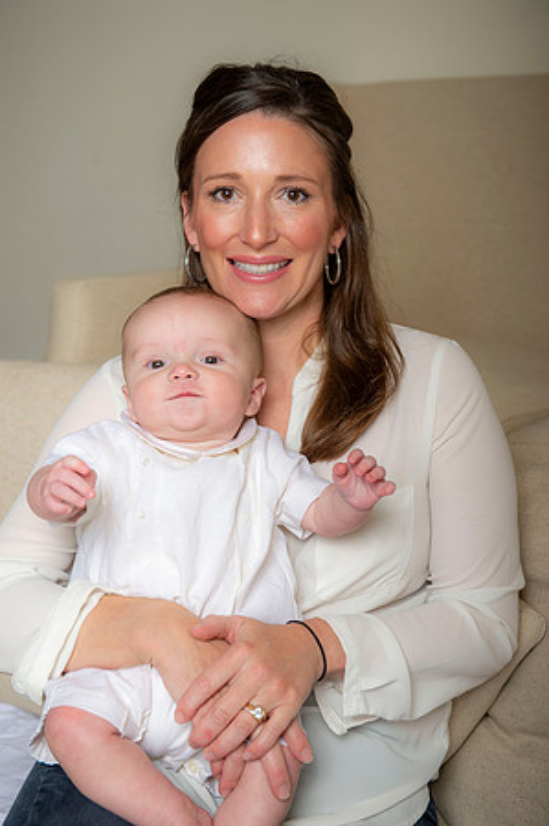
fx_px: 1376
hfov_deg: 22.6
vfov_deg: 33.4
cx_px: 274
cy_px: 413
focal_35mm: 60
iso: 200
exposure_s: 1/200
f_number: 5
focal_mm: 60
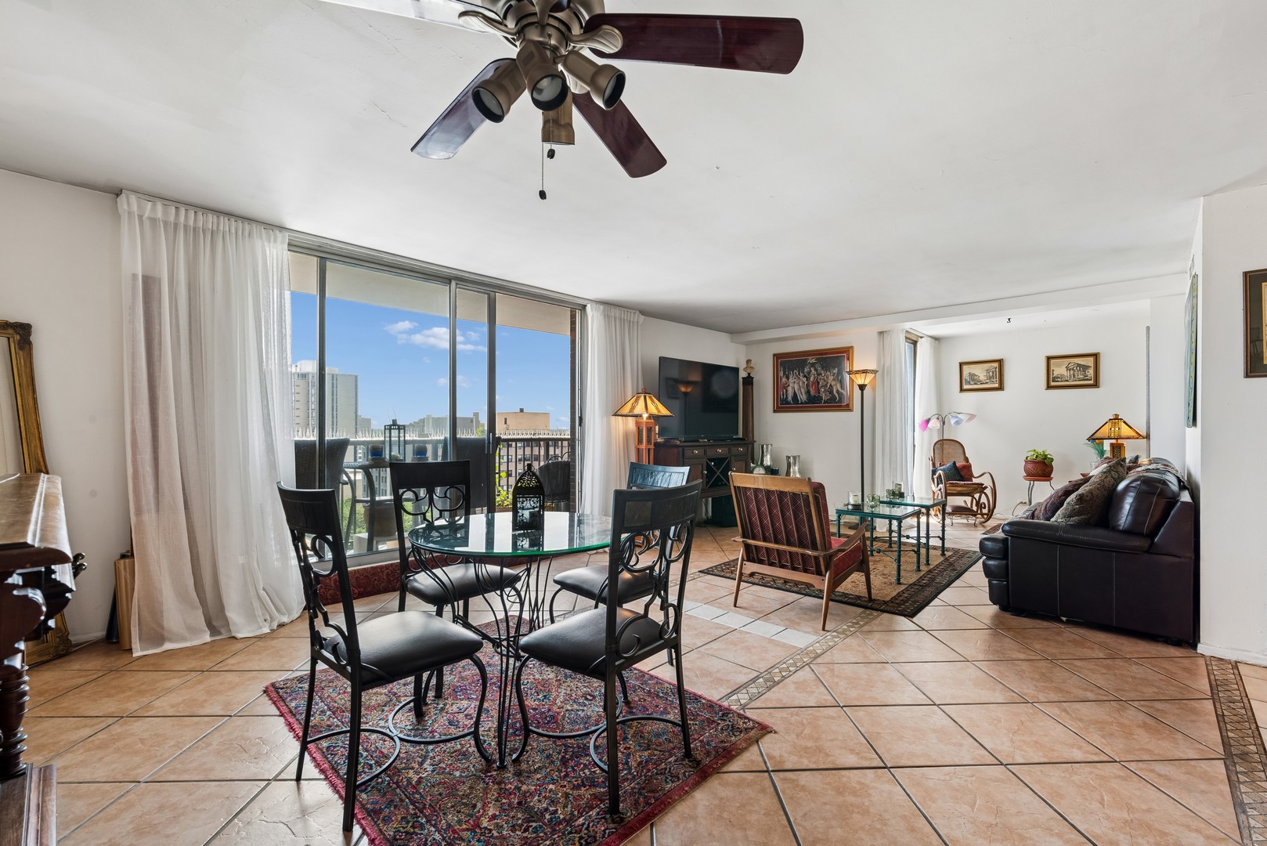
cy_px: 423
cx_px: 634
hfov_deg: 100.4
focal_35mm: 15
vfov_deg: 77.4
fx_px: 528
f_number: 11
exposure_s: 1/5
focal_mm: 15
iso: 400
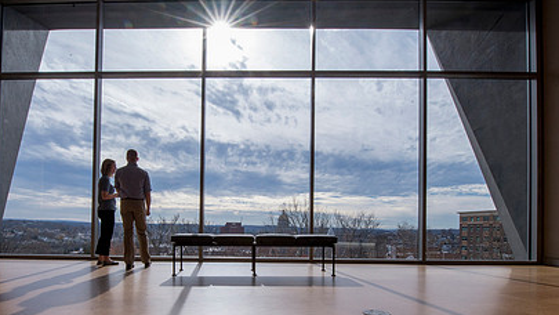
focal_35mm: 21
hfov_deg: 83.6
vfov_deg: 51.7
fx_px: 311
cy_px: 230
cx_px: 253
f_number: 20
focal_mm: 14
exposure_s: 1/320
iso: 800
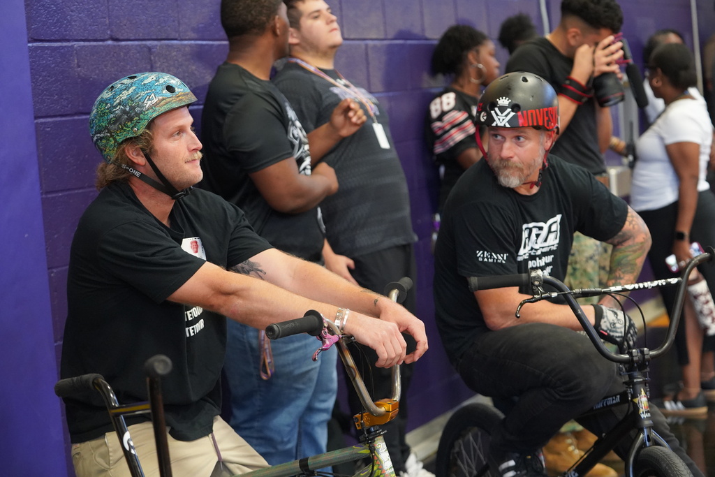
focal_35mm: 83
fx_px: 1649
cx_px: 358
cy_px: 238
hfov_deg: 24.5
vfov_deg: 16.5
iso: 6400
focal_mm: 83
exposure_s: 1/160
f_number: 4
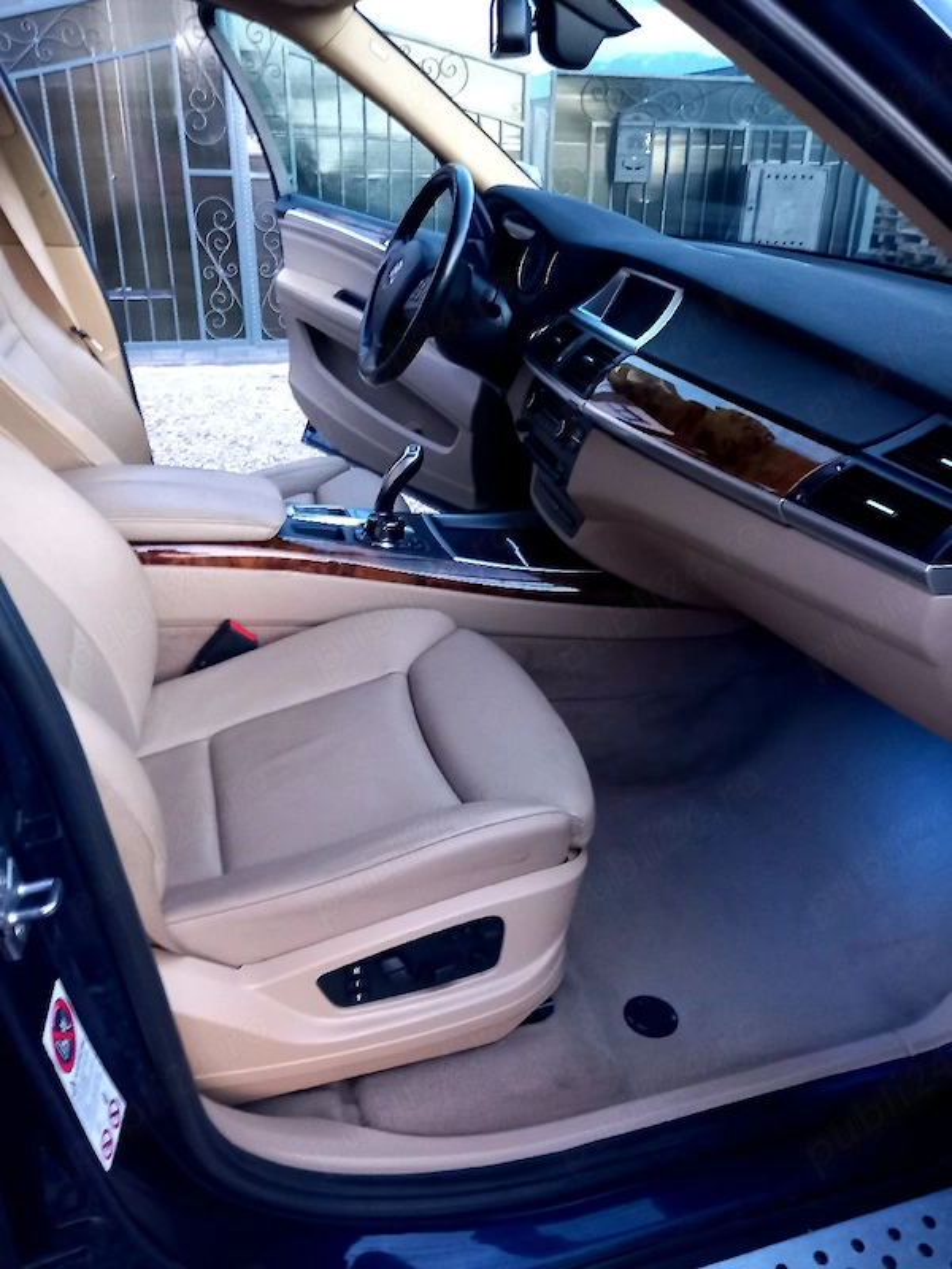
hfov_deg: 51.4
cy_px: 634
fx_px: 990
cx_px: 476
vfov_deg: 65.3
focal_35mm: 27
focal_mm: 4
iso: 500
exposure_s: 1/20
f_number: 1.8
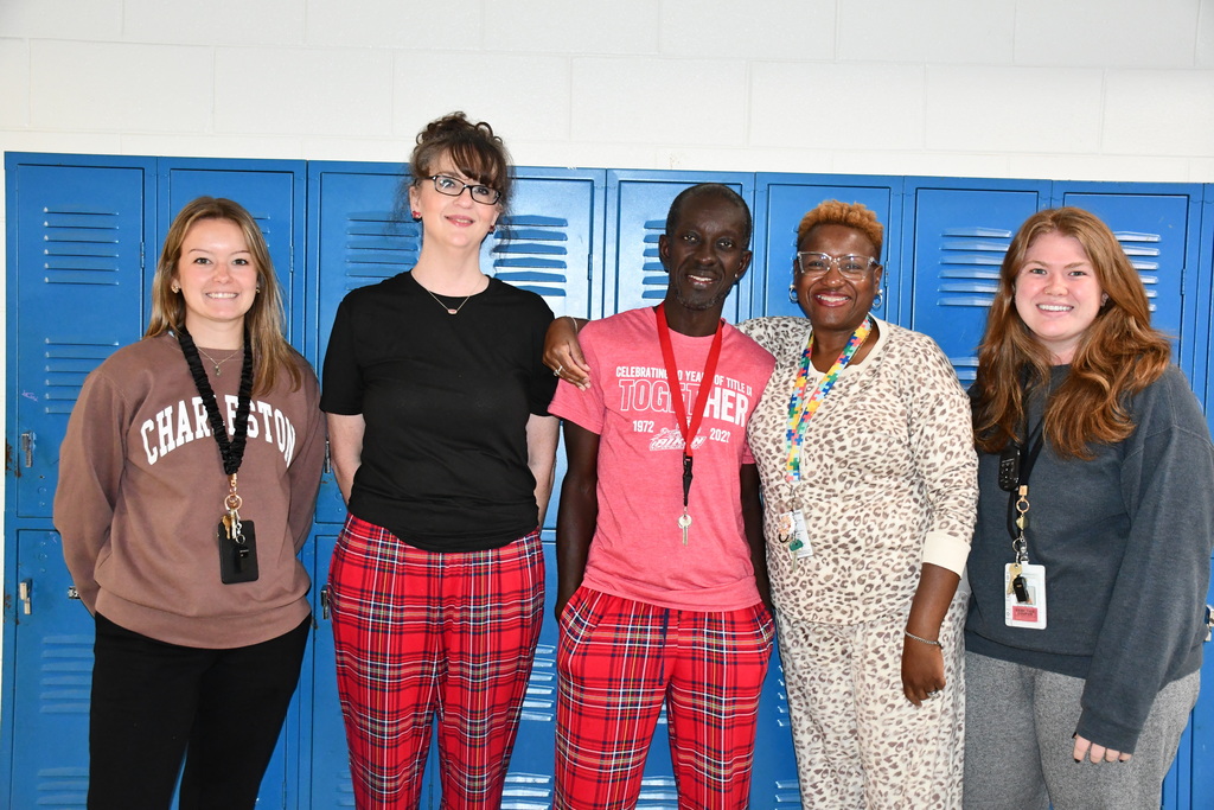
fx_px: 1315
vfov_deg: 34.2
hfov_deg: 49.5
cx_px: 607
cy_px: 405
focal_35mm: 39
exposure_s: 1/60
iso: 2500
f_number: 3.8
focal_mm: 26
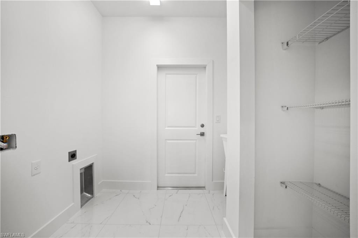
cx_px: 179
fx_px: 119
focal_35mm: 12
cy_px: 119
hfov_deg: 112.6
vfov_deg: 90.0
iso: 800
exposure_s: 1/100
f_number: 5.6
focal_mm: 12
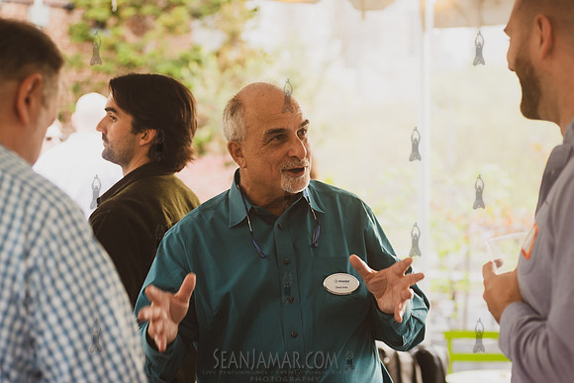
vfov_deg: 17.1
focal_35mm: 80
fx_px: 1276
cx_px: 287
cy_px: 192
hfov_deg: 25.4
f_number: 3.5
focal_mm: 80
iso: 1000
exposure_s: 1/160
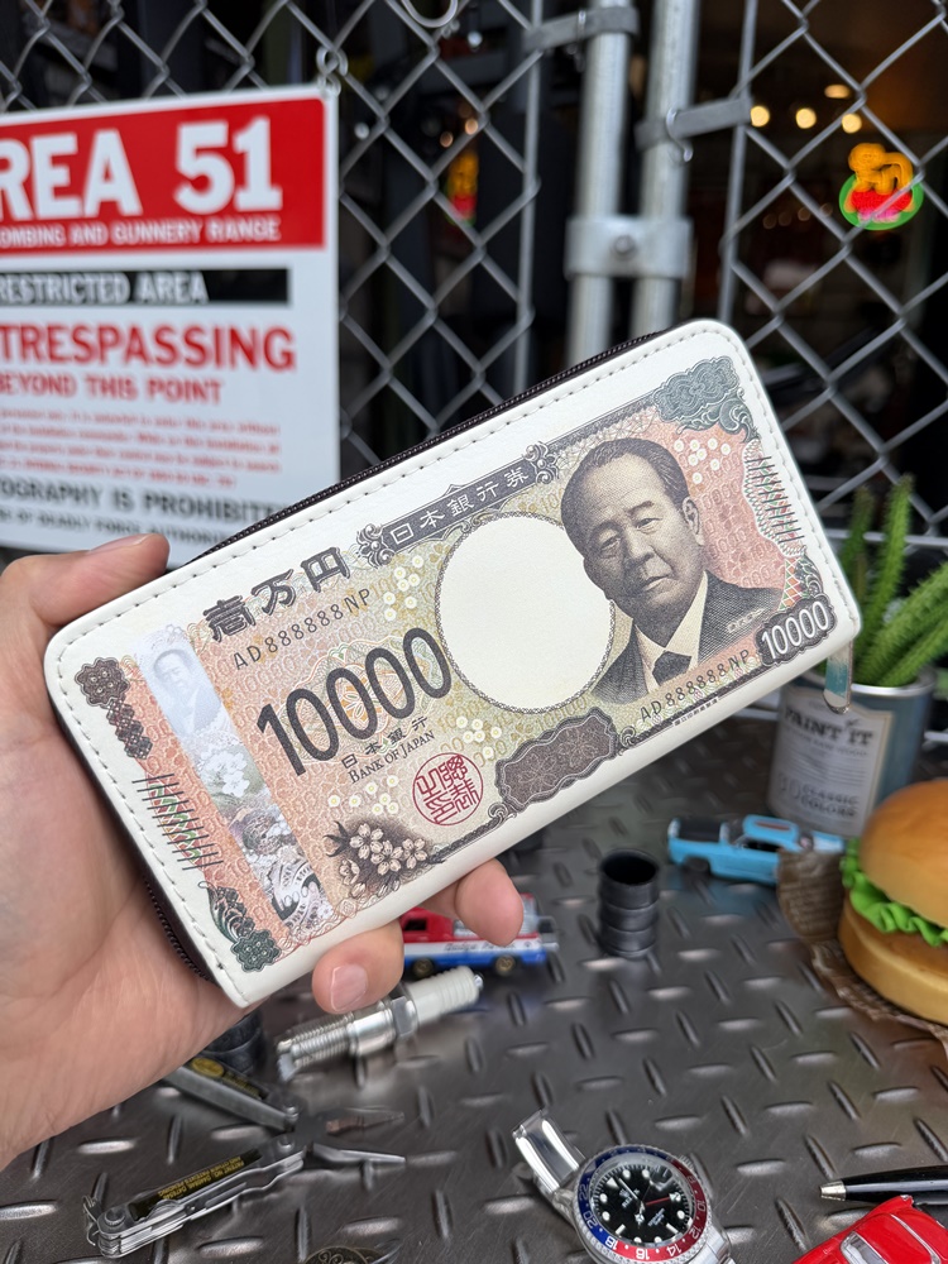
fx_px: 876
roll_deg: -2.8
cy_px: 632
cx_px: 474
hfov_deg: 56.8
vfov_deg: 71.6
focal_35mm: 24
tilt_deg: -16.0
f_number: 1.78
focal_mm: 6.76
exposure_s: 1/1855
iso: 80
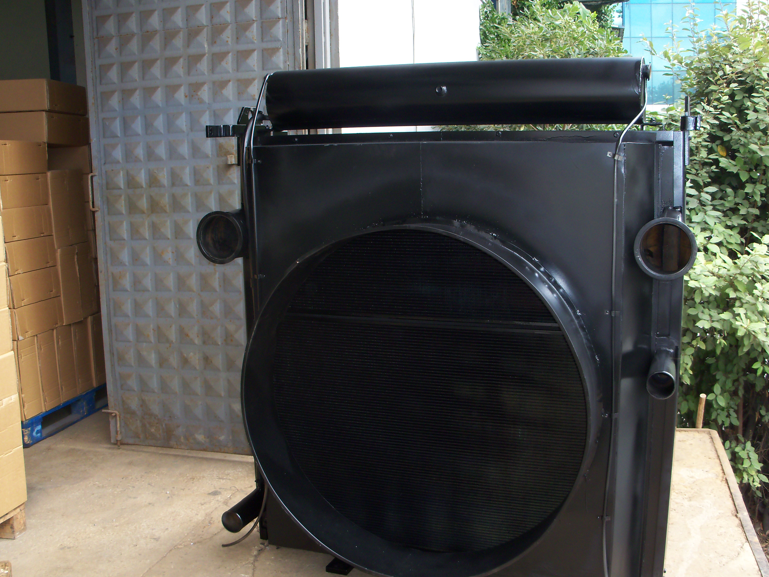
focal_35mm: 39
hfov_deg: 47.8
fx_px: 866
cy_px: 300
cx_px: 422
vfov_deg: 36.8
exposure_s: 1/60
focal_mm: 6.3
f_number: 3
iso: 64
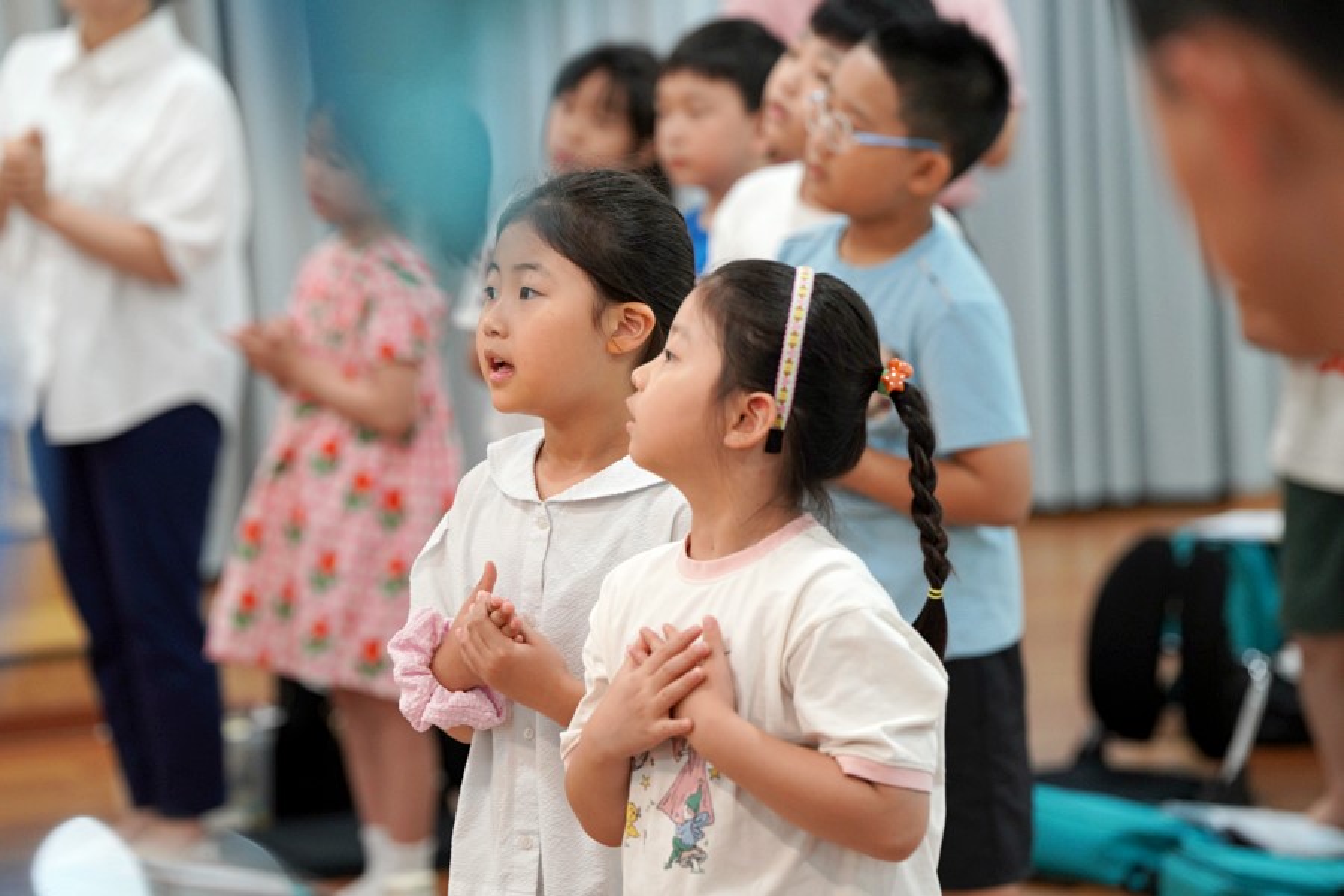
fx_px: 5936
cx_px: 672
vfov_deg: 8.6
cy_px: 448
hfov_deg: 12.9
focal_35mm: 159
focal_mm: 159
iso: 1600
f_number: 4
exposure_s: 1/160
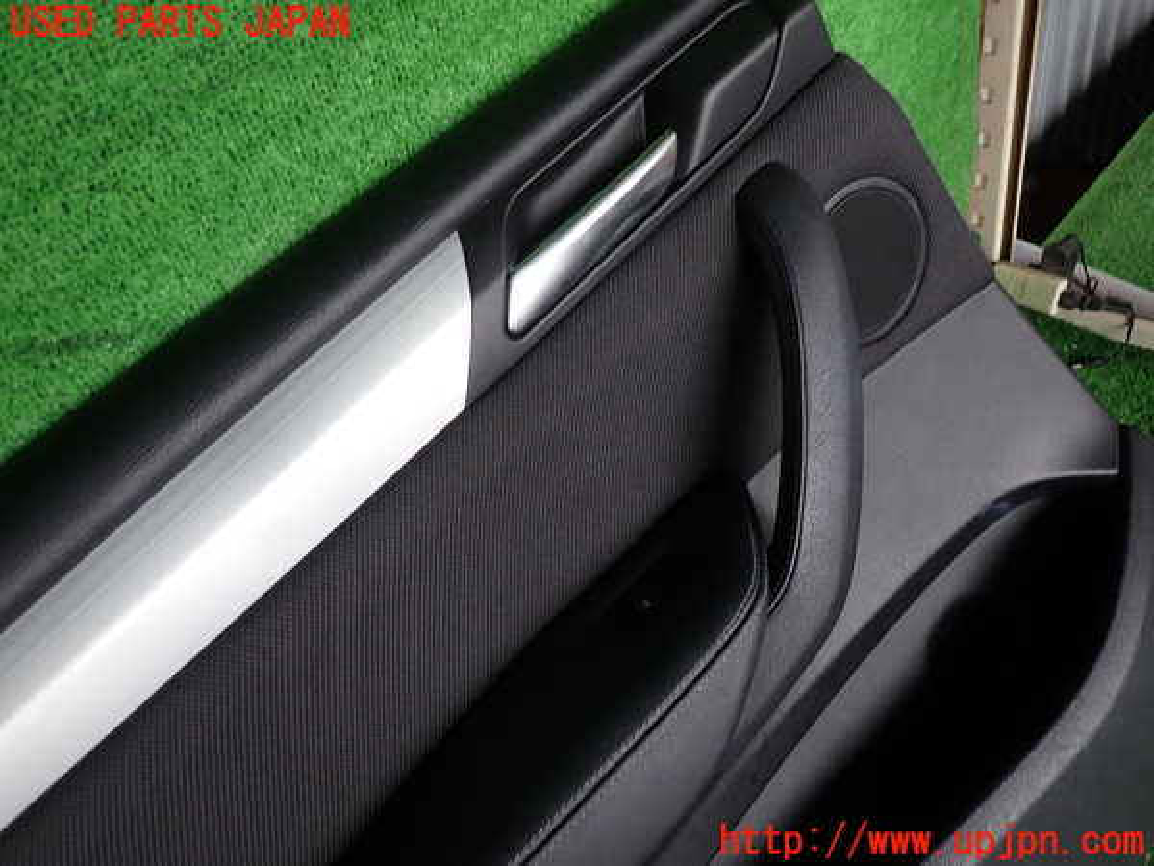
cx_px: 577
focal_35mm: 25
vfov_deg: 54.9
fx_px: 833
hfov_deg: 69.4
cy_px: 433
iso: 100
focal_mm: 4.5
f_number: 2
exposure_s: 1/80
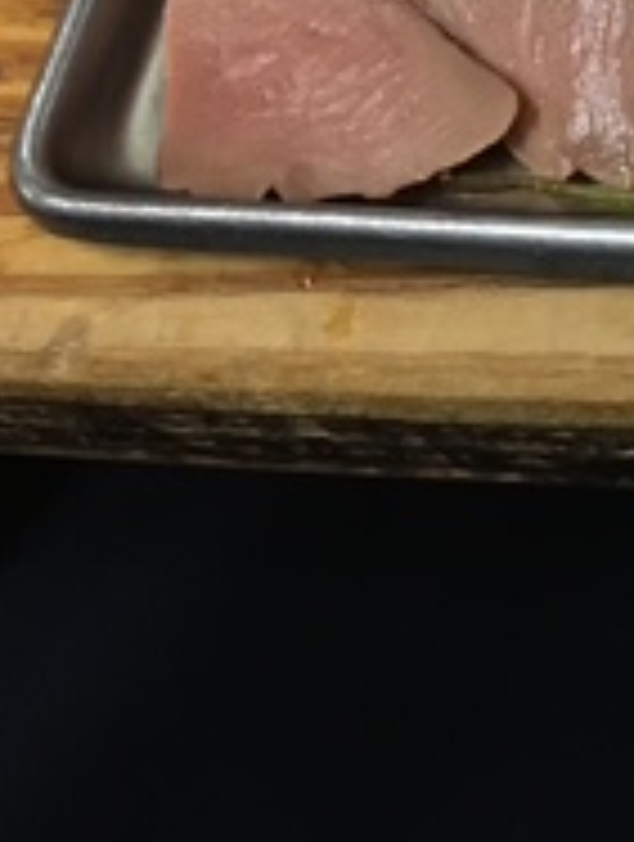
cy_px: -50
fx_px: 2409
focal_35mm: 99
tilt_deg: -58.8
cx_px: 1407
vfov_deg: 19.1
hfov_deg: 12.5
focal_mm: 4.15
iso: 125
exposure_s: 1/30
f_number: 2.2
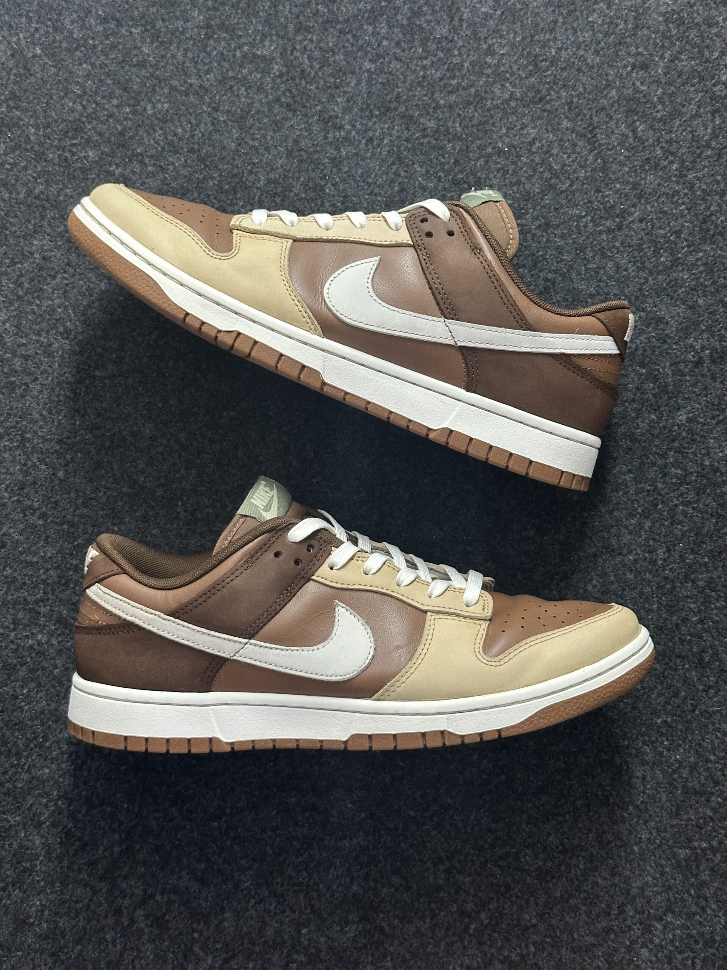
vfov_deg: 39.7
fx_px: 1344
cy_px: 485
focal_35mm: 48
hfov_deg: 30.3
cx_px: 364
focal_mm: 6.86
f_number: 1.78
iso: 250
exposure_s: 1/33
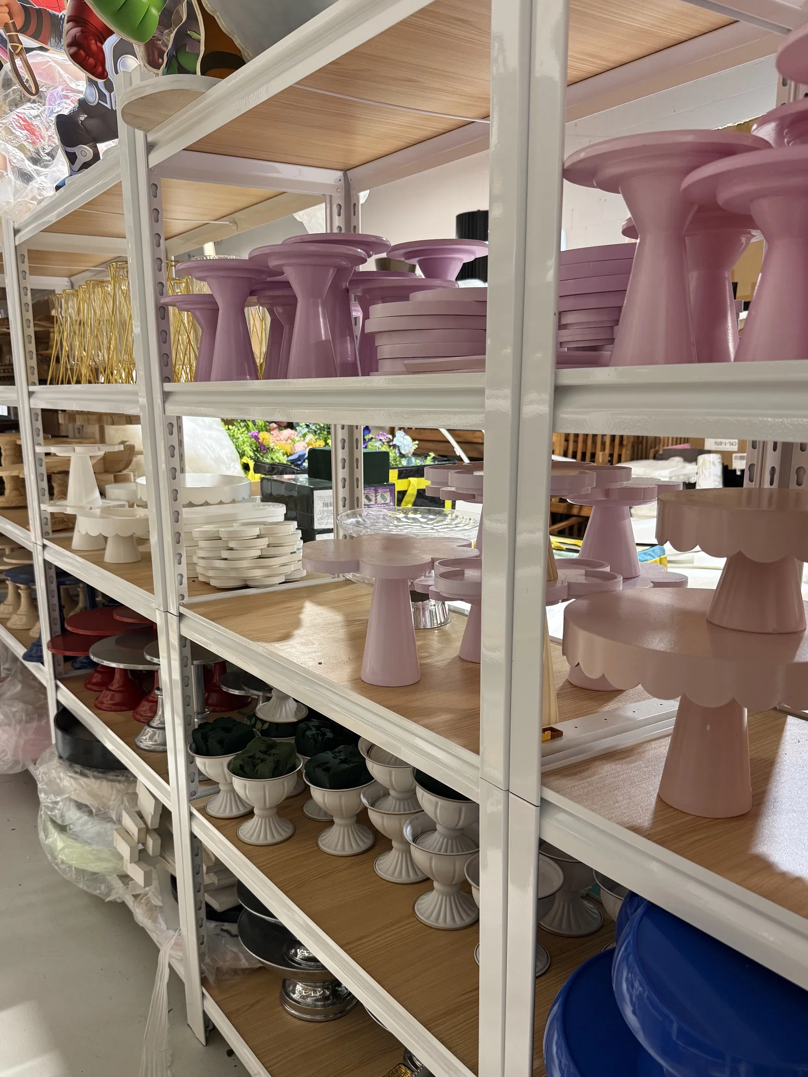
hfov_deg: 49.7
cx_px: 371
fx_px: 871
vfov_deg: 63.3
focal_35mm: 28
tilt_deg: -12.2
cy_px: 592
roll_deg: +0.4
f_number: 1.78
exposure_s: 1/60
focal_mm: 6.76
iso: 200
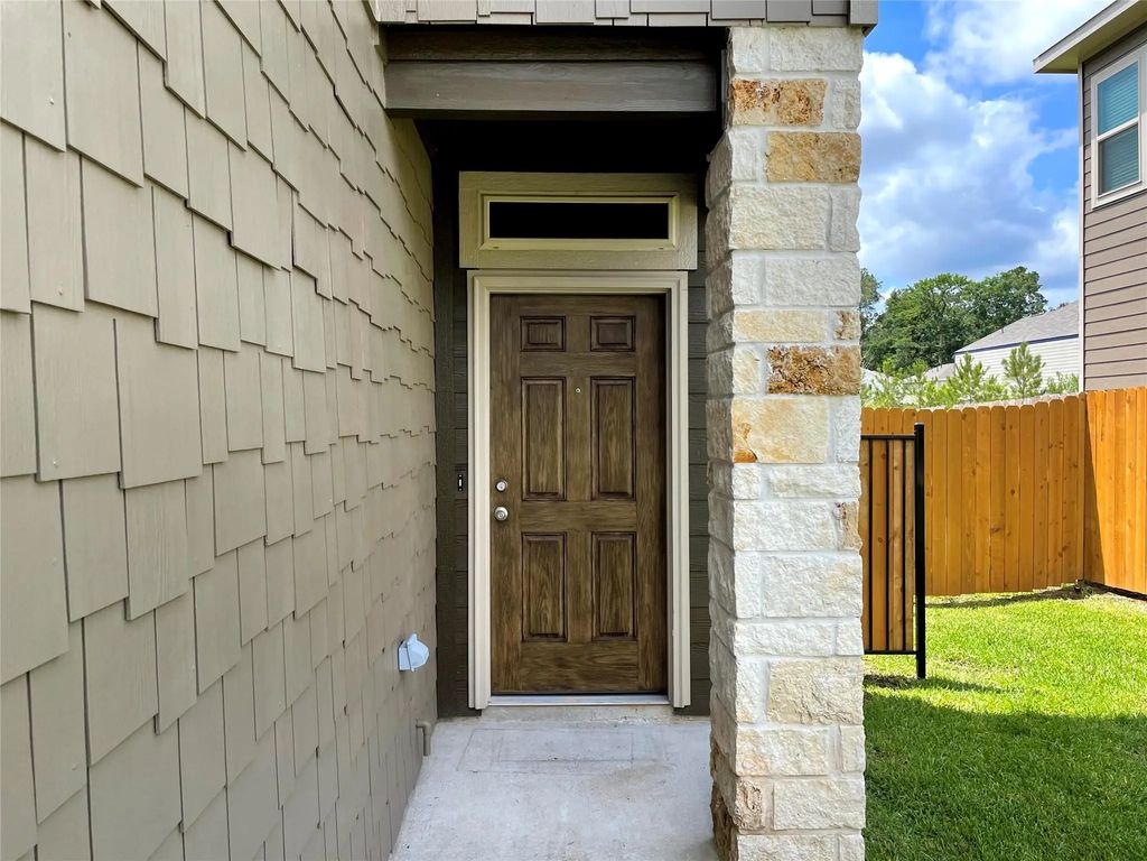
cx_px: 574
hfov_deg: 67.3
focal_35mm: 26
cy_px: 430
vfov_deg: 53.1
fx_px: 862
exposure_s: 1/888
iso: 32
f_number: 1.6
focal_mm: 4.2
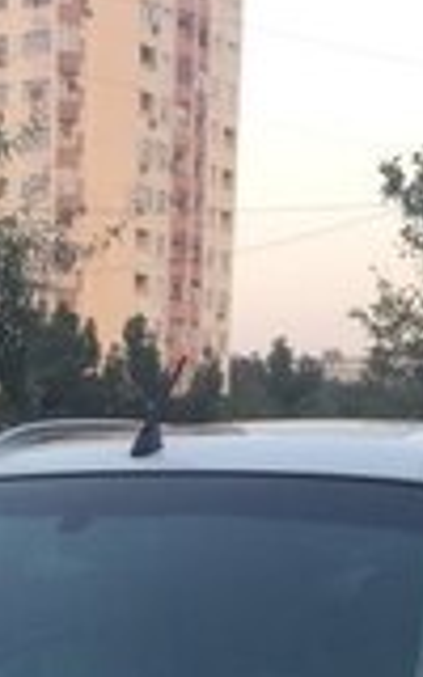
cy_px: 1024
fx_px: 1752
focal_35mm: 95
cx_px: 38
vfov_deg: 19.1
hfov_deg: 13.6
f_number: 2.2
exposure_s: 1/50
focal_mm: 4.15
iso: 32
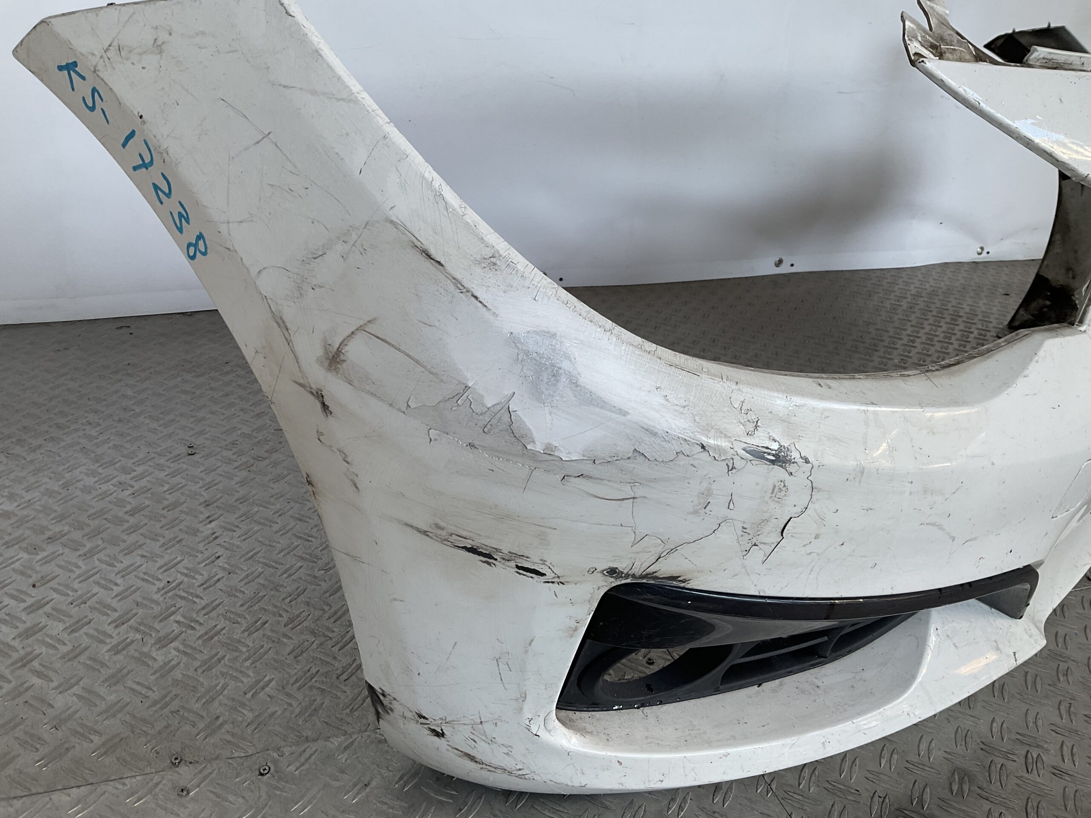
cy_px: 409
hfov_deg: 61.7
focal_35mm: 29
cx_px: 546
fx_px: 914
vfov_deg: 48.2
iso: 32
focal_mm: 3
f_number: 1.8
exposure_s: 1/100
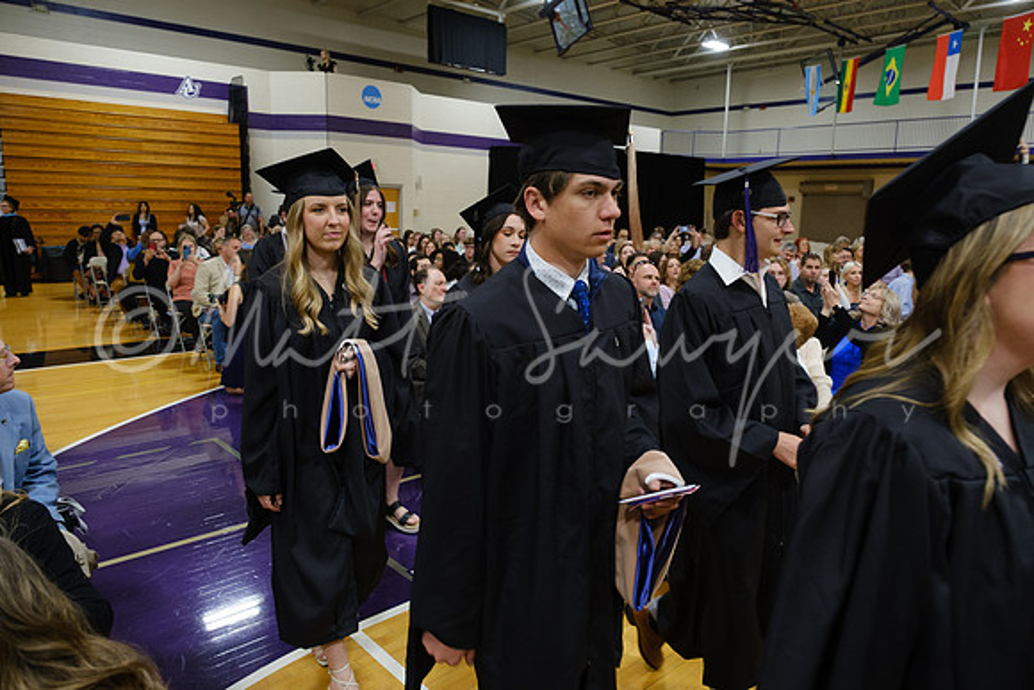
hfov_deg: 73.7
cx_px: 517
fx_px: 689
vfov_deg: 53.2
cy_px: 345
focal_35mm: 24
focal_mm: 16
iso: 1250
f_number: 3.2
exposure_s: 1/100
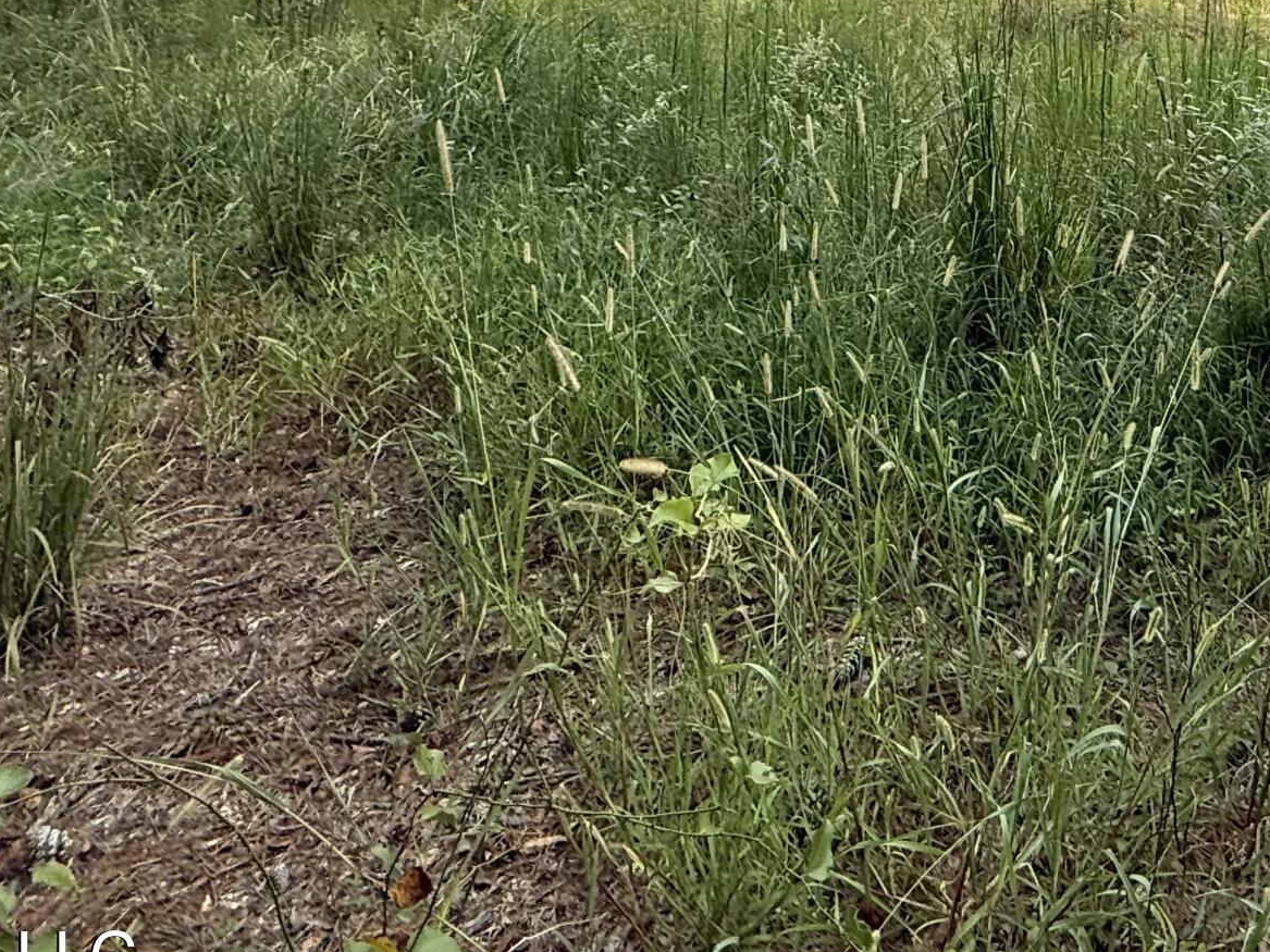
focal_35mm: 36
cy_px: -154
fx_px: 1321
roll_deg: +2.3
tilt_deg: -0.1
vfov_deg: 33.3
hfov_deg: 48.0
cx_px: 1045
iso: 64
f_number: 2.2
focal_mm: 2.22
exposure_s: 1/1368
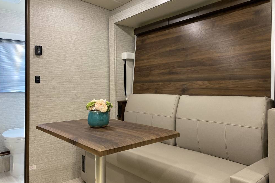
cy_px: 80
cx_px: 140
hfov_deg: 65.5
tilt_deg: +1.3
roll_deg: +1.4
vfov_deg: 46.3
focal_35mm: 28
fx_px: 214
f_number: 1.8
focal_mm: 4.25
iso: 160
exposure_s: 1/50
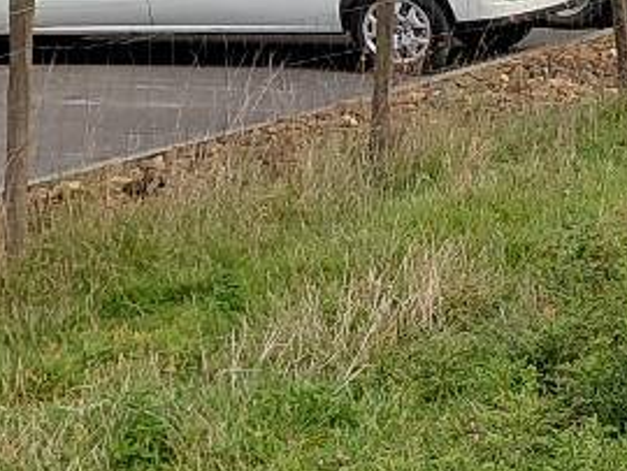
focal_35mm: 148
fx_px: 2683
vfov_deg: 10.0
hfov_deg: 10.8
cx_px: 1623
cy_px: 276
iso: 50
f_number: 1.8
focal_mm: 4.69
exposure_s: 1/1352
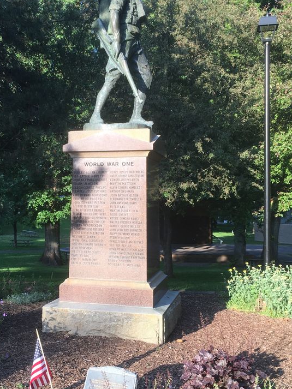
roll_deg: +0.3
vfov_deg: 45.8
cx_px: 105
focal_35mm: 41
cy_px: 198
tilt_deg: +0.7
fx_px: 461
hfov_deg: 34.9
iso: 25
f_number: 2.2
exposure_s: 1/256
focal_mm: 4.15
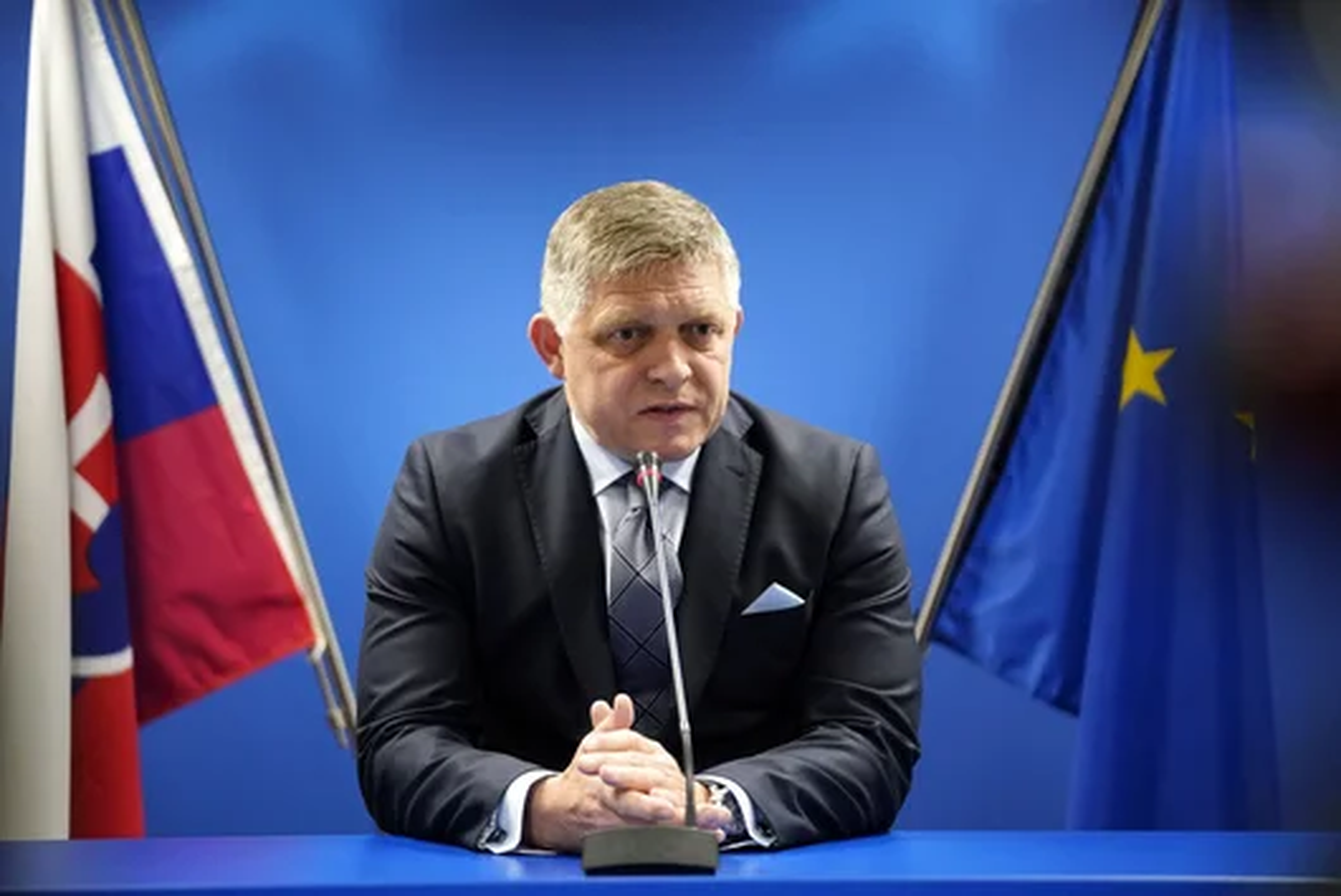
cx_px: 670
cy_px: 448
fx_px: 5926
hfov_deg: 12.9
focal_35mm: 159
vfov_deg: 8.6
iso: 4000
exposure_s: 1/250
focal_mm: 159
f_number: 2.8
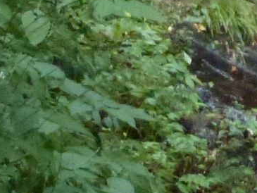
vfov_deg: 3.7
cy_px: 164
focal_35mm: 400
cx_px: 593
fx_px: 2971
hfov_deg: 4.8
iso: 800
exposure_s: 1/50
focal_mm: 10.1
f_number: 4.4
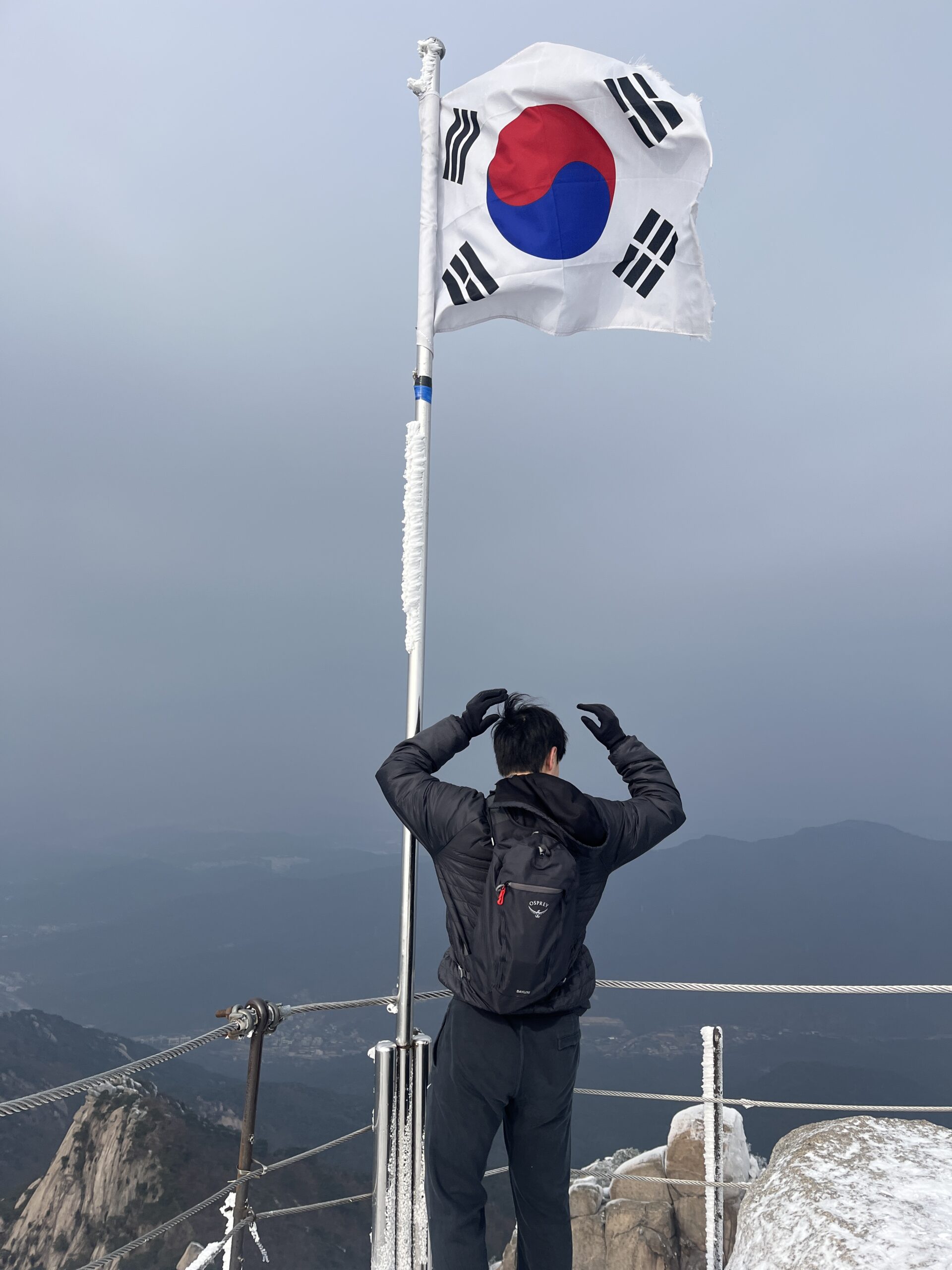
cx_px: 476
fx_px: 953
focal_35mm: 26
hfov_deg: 53.1
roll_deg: -1.5
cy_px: 635
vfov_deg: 67.3
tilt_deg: +6.6
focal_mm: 5.1
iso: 50
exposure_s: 1/3623
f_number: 1.6
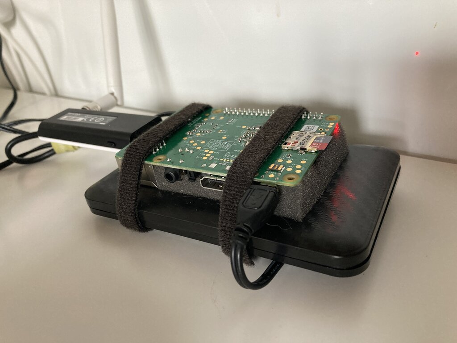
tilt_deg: -27.1
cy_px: 172
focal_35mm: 28
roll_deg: +7.0
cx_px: 228
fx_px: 370
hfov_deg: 63.4
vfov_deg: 49.7
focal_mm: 3.99
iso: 250
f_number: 1.8
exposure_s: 1/60
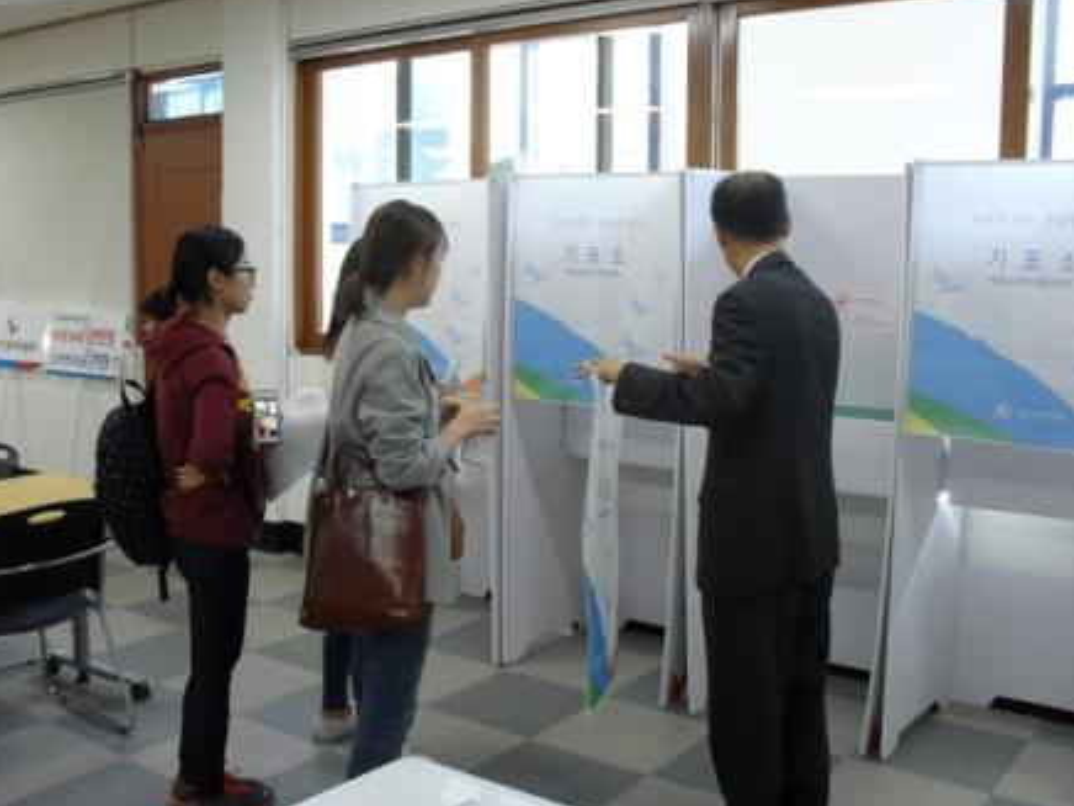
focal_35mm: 36
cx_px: 539
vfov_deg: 39.7
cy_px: 399
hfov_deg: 51.4
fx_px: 1117
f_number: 3.2
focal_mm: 6.3
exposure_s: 1/20
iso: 200
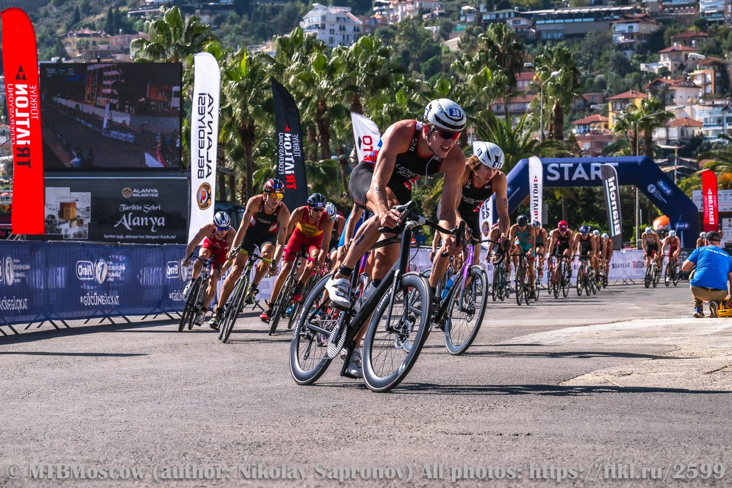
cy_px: 244
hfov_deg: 18.6
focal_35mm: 110
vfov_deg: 12.4
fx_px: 2236
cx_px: 366
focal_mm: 110
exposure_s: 1/1250
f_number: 9
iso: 320
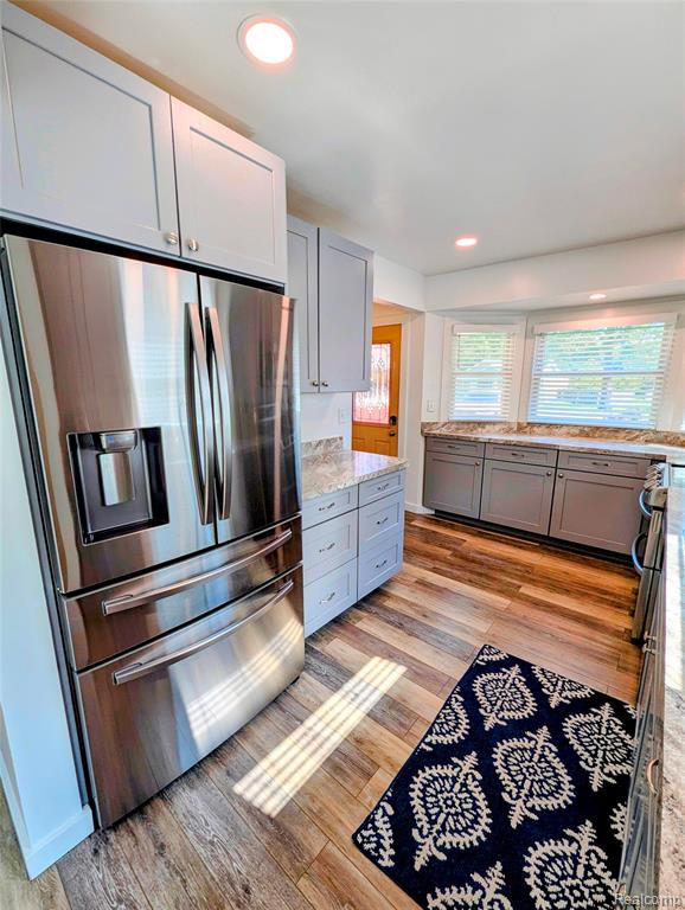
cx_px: 342
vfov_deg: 106.1
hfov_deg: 90.0
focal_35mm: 13
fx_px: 342
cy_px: 455
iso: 41
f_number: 2.2
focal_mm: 1.95
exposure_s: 1/153
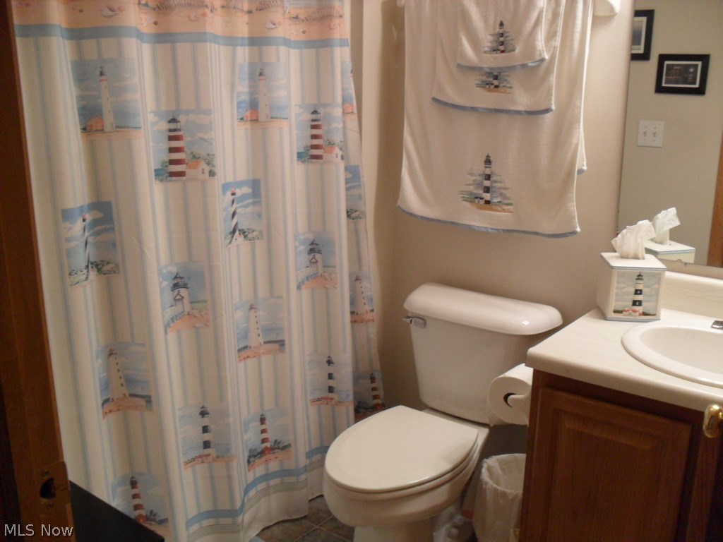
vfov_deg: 40.7
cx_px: 362
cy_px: 271
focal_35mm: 35
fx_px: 731
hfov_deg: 52.6
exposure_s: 1/45
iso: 160
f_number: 3
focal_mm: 6.3
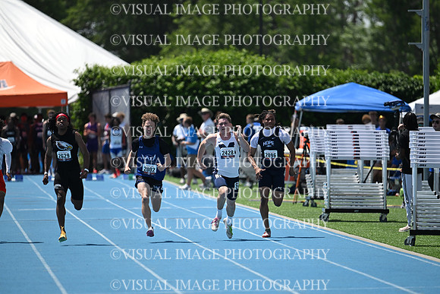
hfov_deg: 5.2
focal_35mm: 400
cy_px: 147
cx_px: 220
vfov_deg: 3.4
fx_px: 4890
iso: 640
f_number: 4.5
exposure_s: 1/5000
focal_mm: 400
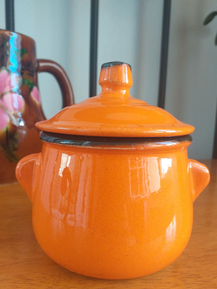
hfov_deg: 46.8
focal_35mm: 30
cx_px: 108
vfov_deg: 59.8
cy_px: 161
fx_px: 251
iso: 125
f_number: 1.9
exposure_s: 1/50
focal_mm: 3.6
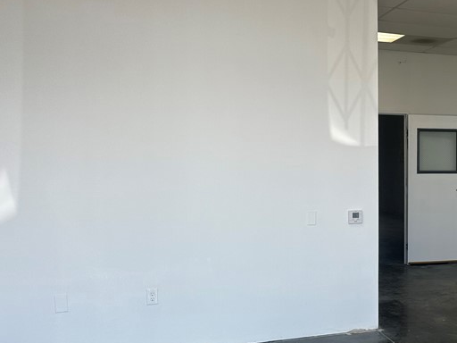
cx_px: 443
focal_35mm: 48
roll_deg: -0.3
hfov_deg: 36.2
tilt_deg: -3.0
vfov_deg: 30.3
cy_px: 185
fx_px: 634
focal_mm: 6.86
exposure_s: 1/412
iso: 80
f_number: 1.78
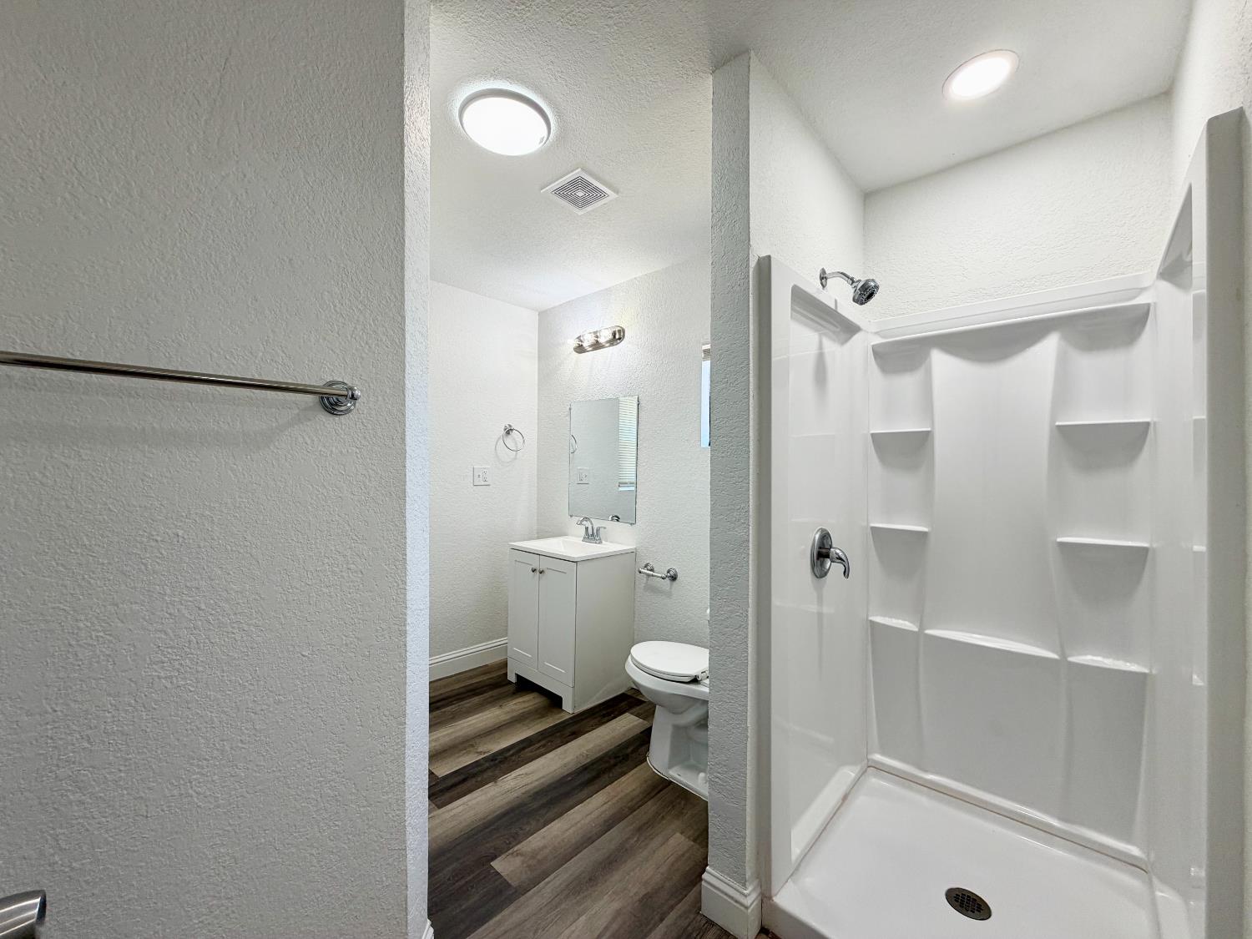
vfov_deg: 85.7
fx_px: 506
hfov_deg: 102.1
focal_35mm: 14
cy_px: 470
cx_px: 626
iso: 80
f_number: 2.2
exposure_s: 1/120
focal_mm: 2.22
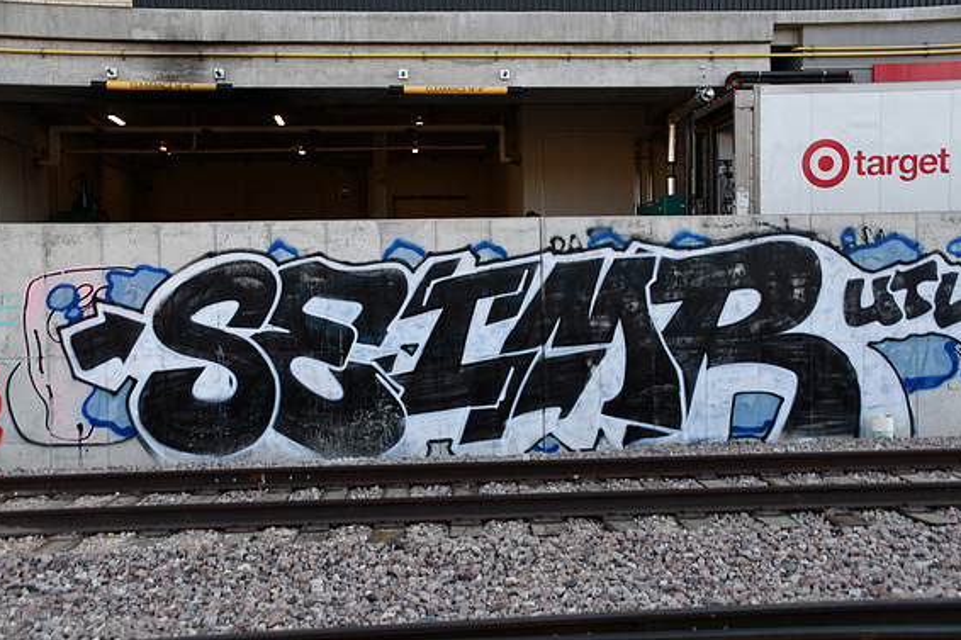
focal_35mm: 40
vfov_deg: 33.4
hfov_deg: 48.5
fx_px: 1067
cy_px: 318
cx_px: 482
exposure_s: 1/250
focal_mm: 26
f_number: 5.6
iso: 220
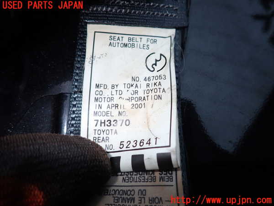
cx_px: 137
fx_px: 198
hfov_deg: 69.4
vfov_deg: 54.9
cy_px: 103
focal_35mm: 25
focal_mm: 4.5
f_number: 5.6
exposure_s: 1/30
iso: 200
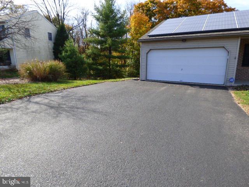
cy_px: 94
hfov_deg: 81.7
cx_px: 124
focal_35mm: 20
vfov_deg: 66.0
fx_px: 144
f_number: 2.8
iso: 100
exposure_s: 1/640
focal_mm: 3.58
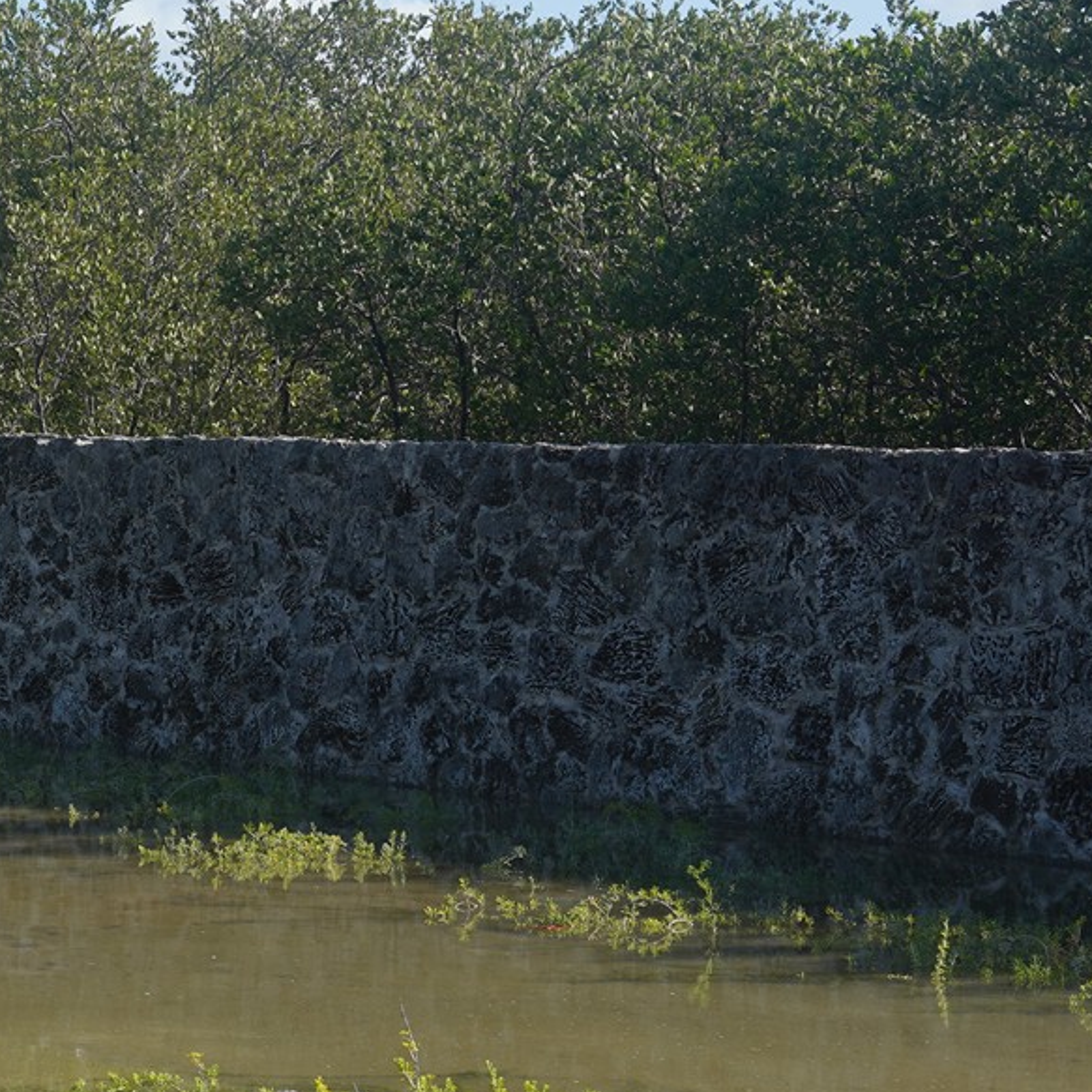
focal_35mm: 137
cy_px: 496
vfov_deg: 12.7
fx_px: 4890
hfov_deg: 12.3
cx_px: -395
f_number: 14
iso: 100
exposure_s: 1/100
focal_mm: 47
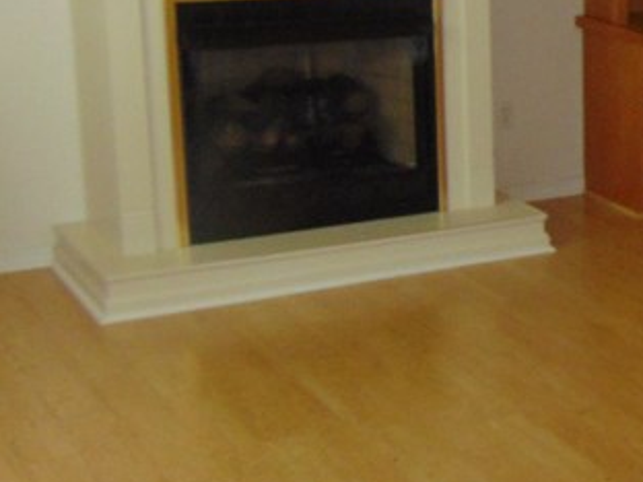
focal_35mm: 82
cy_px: 148
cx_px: 954
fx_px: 1523
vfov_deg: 17.9
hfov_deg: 20.5
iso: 200
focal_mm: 4.5
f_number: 3
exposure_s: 1/30
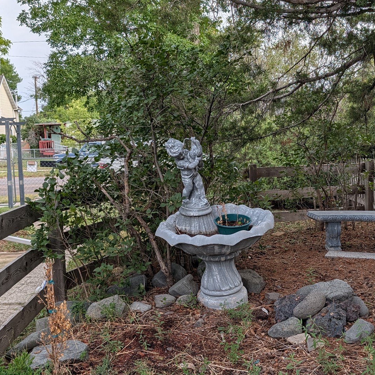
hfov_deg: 40.6
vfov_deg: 40.9
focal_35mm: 41
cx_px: 234
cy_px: 204
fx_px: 503
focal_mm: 6.9
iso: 24
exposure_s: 1/318
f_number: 1.68
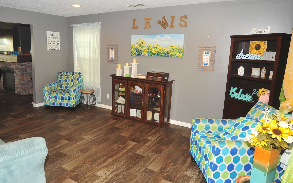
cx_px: 119
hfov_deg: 71.9
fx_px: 200
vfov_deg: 49.2
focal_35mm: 25
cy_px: 84
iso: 280
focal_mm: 15
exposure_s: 1/60
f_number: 5
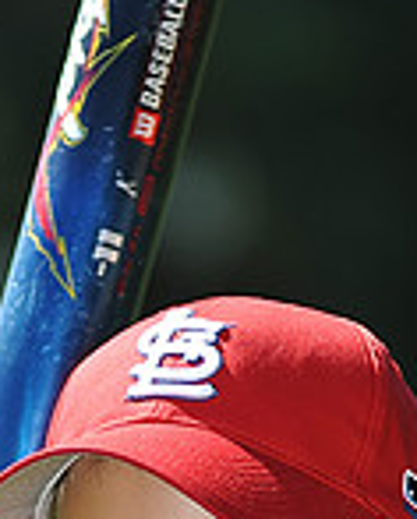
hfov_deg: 2.3
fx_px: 10238
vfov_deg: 2.9
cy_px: 897
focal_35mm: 665
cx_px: 92
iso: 200
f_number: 4.5
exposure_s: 1/800
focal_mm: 180
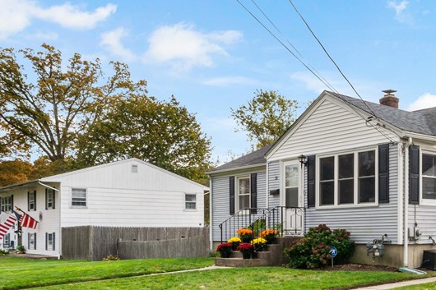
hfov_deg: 39.0
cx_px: 428
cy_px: 221
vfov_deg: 29.3
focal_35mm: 45
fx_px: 545
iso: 100
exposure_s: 1/15
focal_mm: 22
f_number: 22
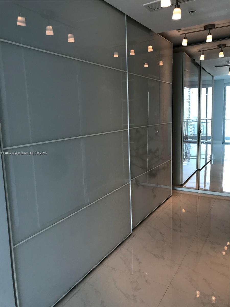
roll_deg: +2.8
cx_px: 115
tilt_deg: -7.6
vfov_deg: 63.4
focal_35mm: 28
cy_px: 154
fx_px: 248
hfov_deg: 49.7
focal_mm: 3.99
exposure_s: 1/120
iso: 32
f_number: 1.8
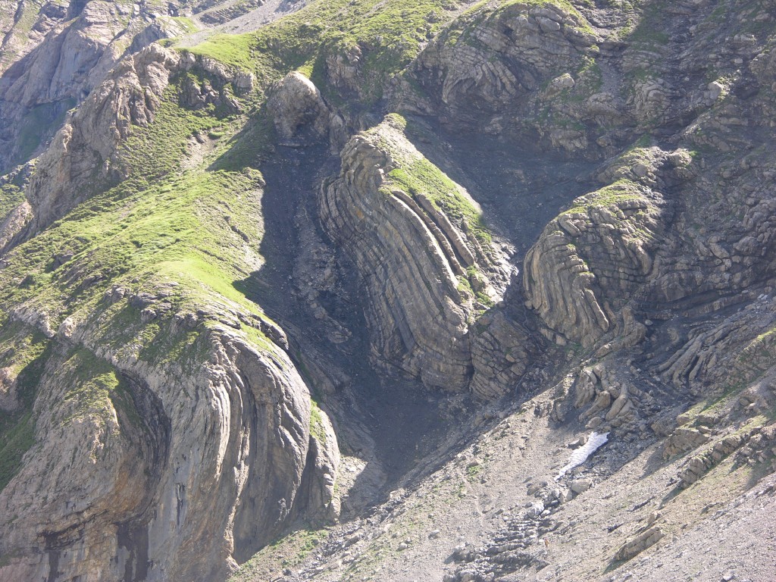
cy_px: 291
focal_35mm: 120
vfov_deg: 12.3
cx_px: 388
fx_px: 2690
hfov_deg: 16.4
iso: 50
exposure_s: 1/91.7
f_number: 3.7
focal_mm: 29.5
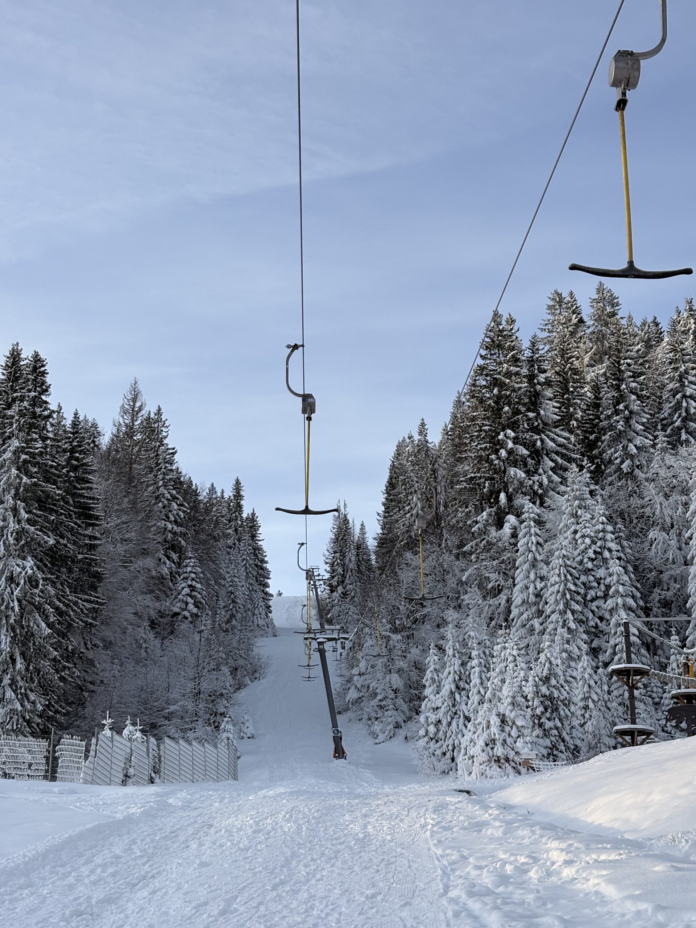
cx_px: 348
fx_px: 1394
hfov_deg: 28.0
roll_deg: +0.5
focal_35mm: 52
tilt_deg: +22.2
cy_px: 464
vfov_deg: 36.8
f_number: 1.6
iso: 32
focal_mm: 5.96
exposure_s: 1/1709
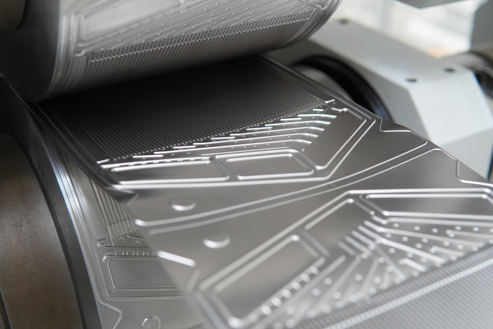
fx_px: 616
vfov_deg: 29.9
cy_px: 164
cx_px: 246
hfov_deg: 43.6
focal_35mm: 45
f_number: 4
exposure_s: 1/60
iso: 1000
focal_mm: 30
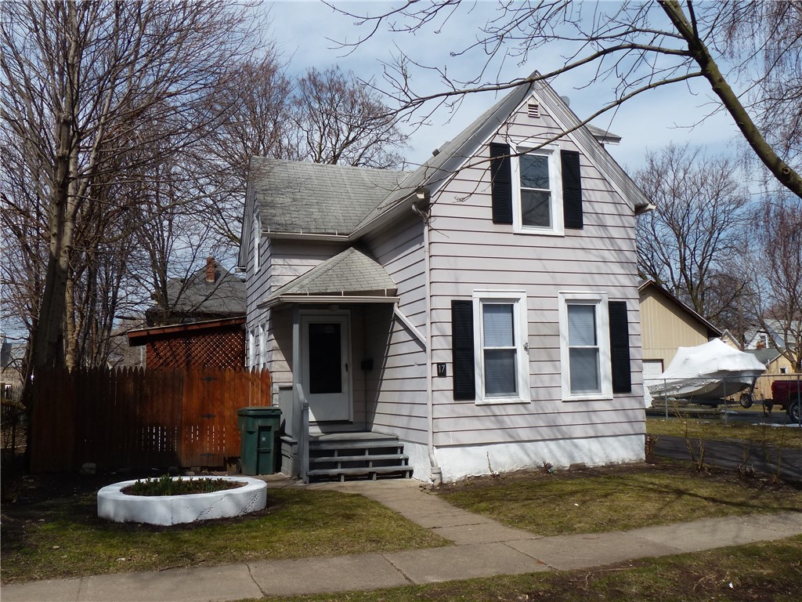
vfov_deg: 44.2
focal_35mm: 32
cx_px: 401
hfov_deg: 56.8
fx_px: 741
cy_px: 301
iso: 100
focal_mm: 5.6
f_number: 4
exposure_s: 1/1600
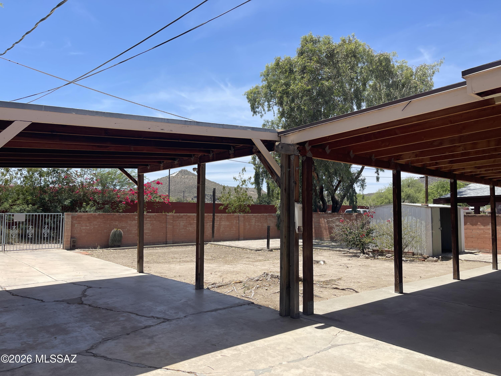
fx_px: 362
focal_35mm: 25
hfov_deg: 69.4
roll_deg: -0.5
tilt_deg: +2.0
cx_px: 250
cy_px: 188
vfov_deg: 54.9
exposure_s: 1/3165
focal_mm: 5.1
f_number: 1.6
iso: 32
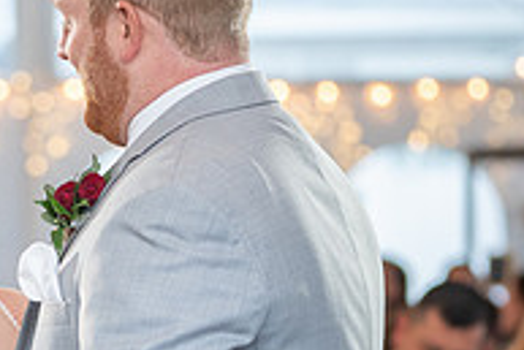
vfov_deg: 5.4
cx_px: 20
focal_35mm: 255
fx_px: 3714
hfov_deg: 8.0
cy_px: 281
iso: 1250
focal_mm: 76
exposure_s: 1/200
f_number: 2.8
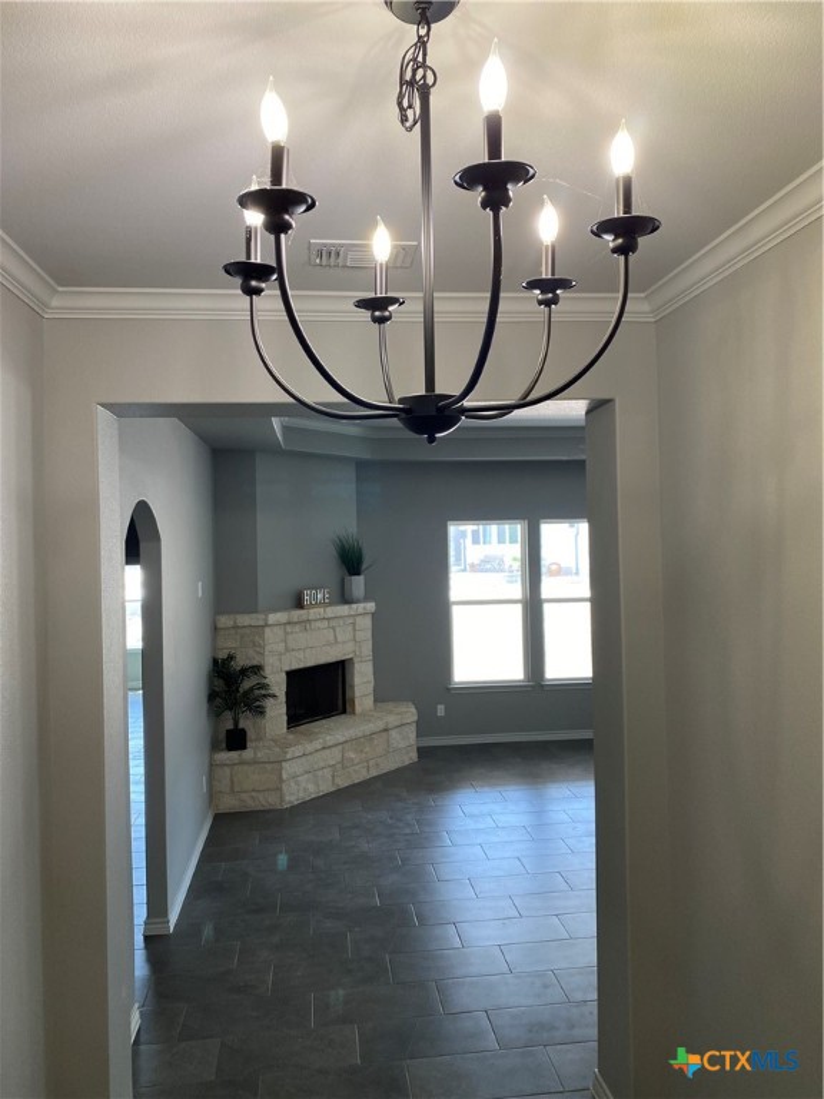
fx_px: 825
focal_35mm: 26
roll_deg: +2.1
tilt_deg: +2.7
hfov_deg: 53.1
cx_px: 412
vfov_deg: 67.3
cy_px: 550
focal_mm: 4.25
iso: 64
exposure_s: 1/60
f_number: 1.8
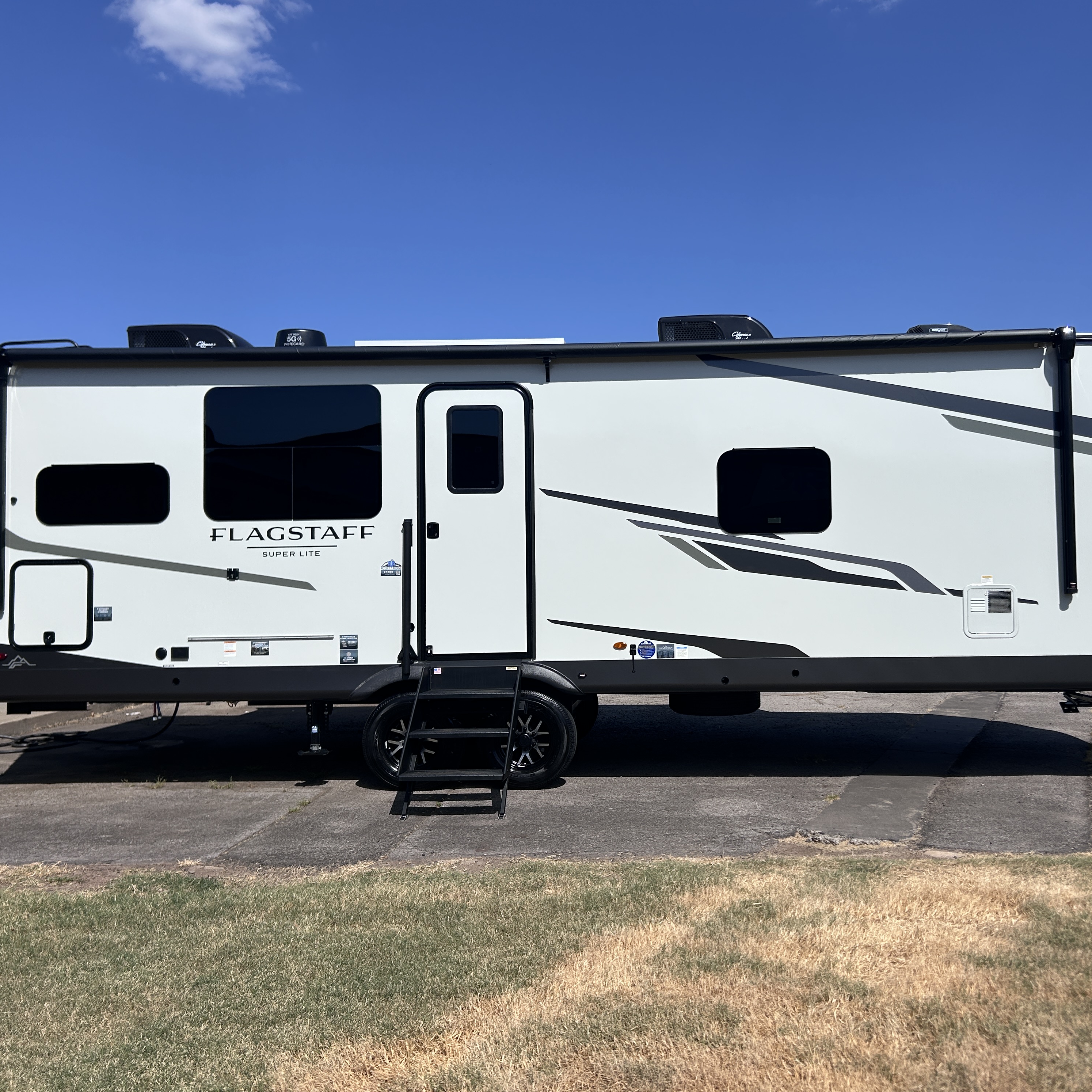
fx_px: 1106
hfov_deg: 52.2
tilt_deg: +2.5
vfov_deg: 52.5
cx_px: 646
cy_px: 547
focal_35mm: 31
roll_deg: +0.2
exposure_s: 1/8000
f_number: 1.5
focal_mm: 5.7
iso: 50
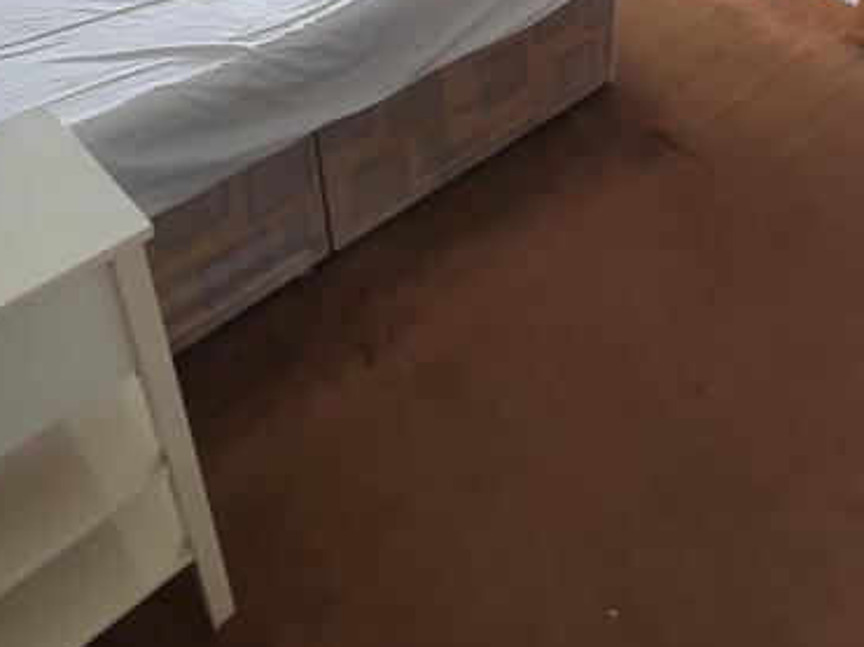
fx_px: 898
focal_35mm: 36
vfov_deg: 34.2
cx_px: 528
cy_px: -68
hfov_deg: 51.0
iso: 125
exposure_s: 1/50
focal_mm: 1.8
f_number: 2.2
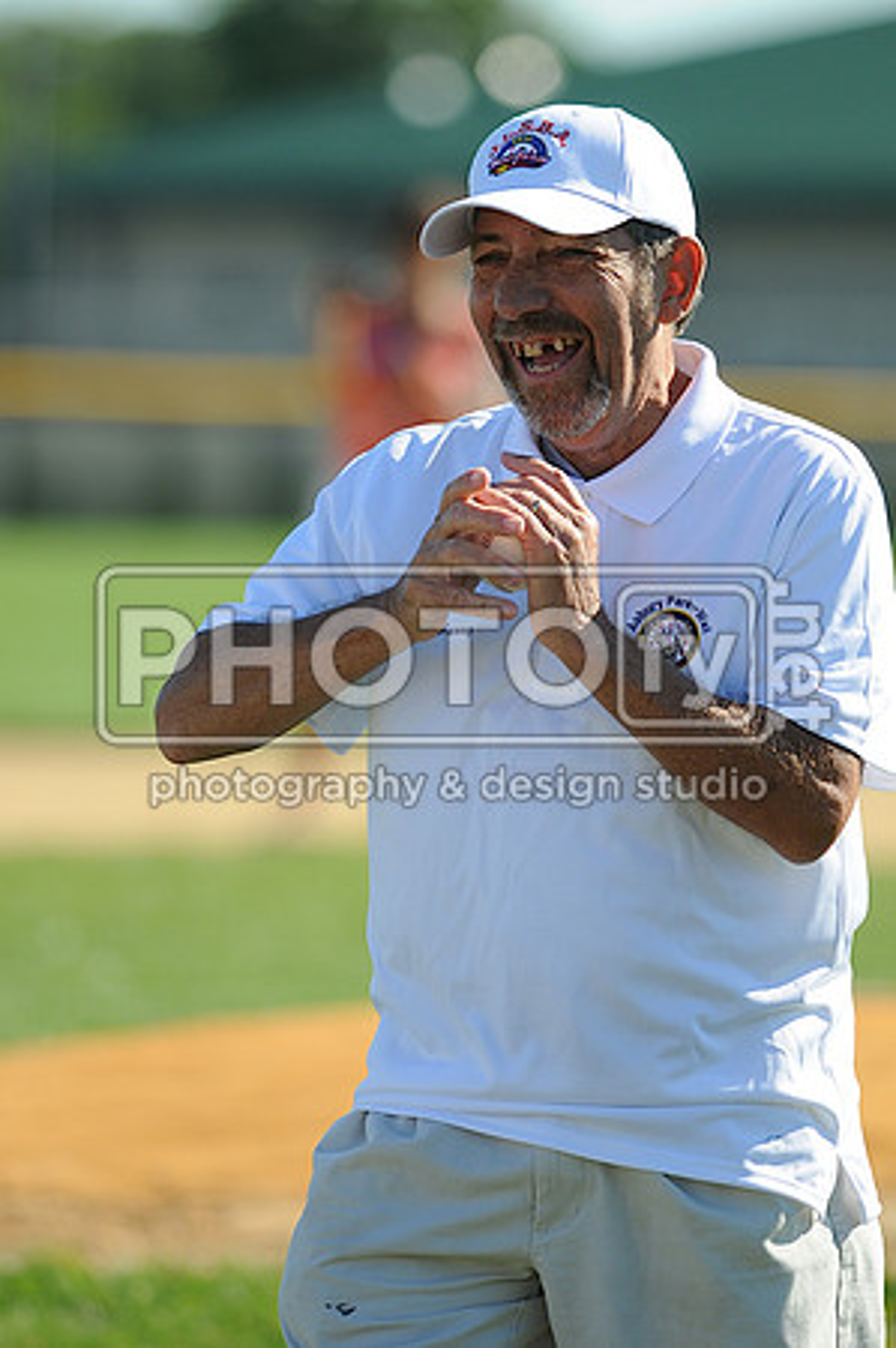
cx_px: 448
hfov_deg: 3.0
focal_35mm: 450
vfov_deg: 4.6
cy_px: 674
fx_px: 16838
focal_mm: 300
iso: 200
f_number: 4
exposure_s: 1/1000
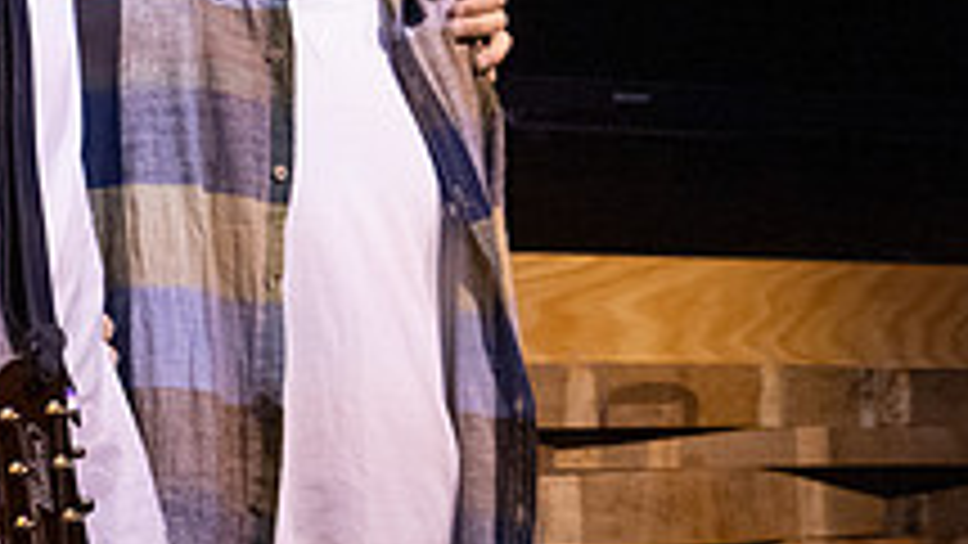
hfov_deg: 11.8
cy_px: 101
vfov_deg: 6.8
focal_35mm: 178
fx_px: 4569
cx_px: -234
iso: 6400
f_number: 6.3
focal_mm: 63
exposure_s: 1/200
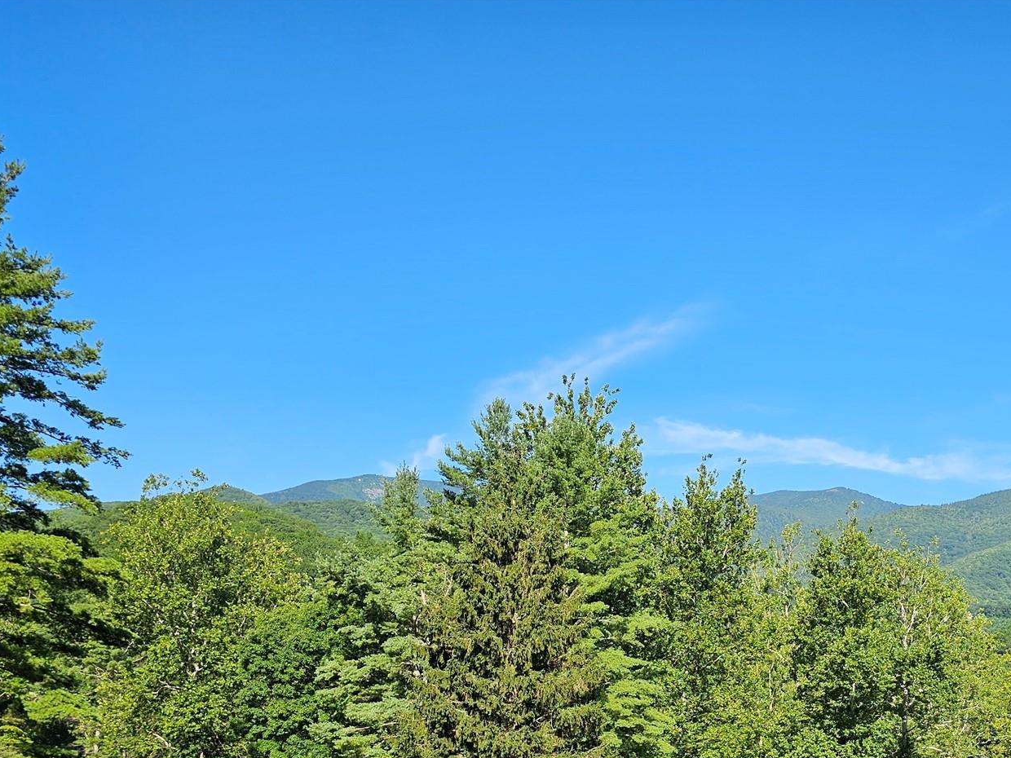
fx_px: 1110
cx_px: 714
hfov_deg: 47.7
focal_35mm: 38
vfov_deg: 36.3
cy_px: 622
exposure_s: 1/490
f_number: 1.7
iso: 10
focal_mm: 6.3
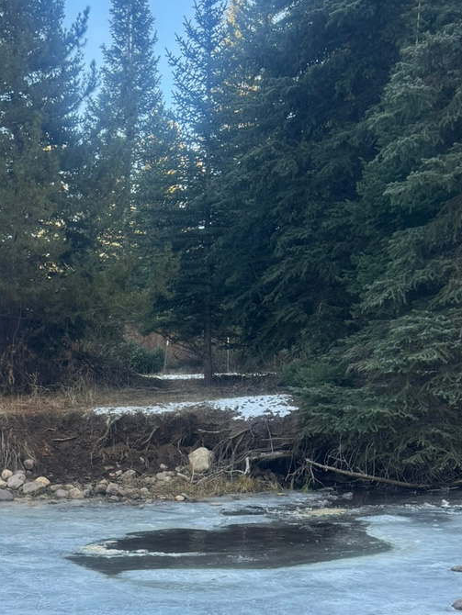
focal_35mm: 55
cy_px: 586
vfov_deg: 32.6
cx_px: 57
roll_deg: -0.1
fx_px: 978
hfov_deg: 25.8
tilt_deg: -13.5
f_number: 1.78
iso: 80
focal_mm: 6.76
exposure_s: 1/207
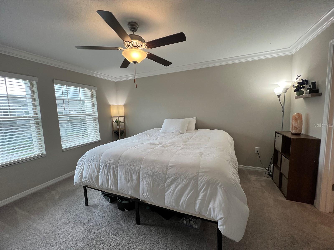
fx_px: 125
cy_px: 125
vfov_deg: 89.9
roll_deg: +2.4
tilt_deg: -6.7
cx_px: 167
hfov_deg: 106.2
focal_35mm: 13
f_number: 1.8
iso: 64
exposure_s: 1/120
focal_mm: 1.57
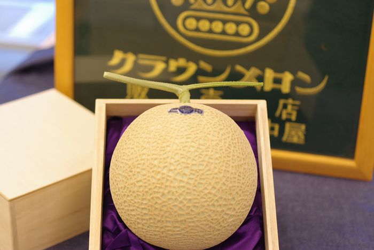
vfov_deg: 18.2
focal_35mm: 75
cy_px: 125
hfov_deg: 27.0
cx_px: 187
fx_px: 779
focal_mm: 50
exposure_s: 1/100
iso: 800
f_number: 2.8
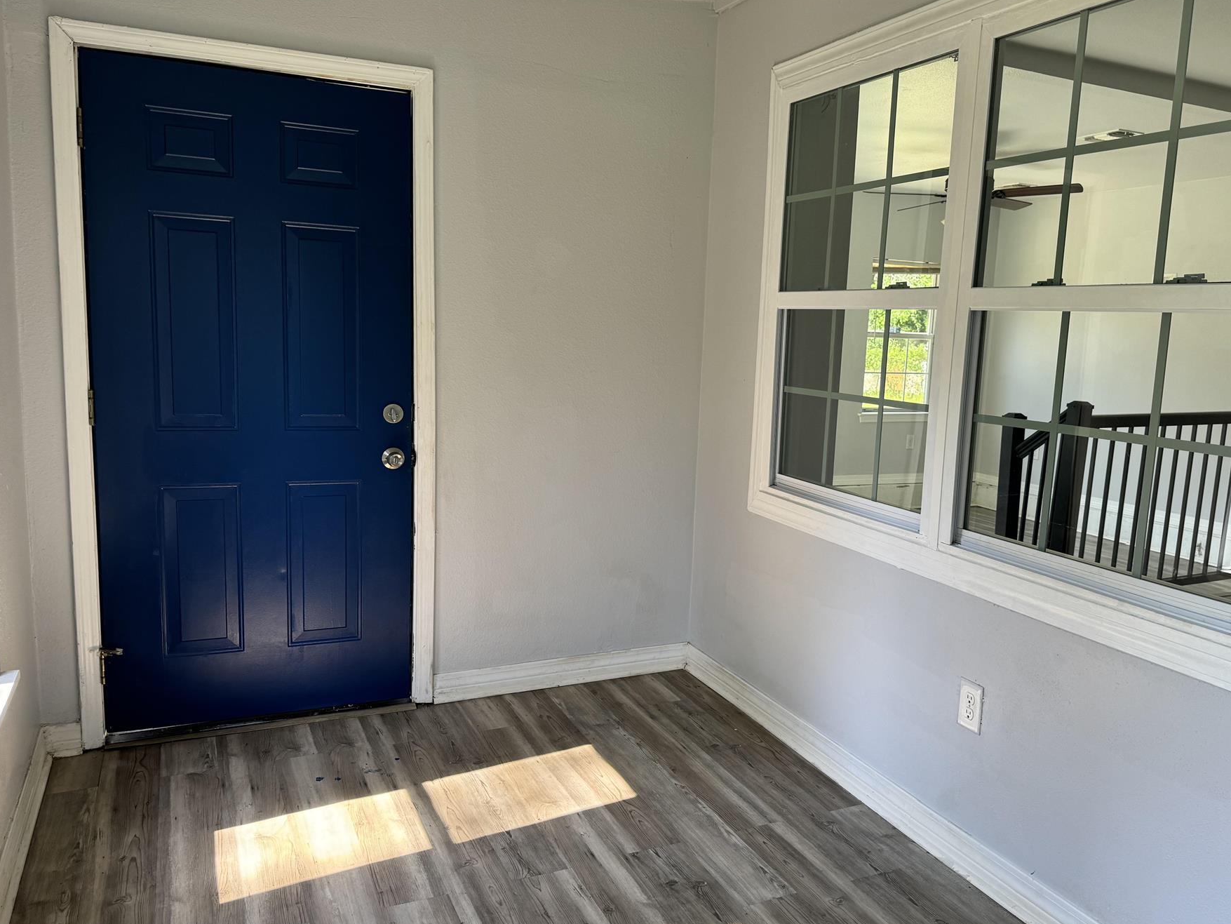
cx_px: 703
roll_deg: -3.3
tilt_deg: -9.0
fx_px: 996
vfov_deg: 49.8
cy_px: 474
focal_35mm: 28
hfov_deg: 63.1
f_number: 1.78
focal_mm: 6.76
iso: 64
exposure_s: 1/121
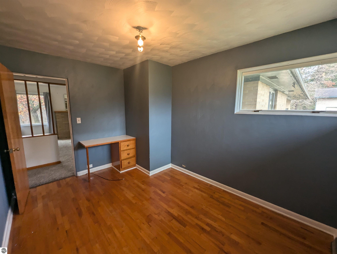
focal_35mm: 13
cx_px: 168
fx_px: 127
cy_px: 127
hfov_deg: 106.1
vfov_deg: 90.1
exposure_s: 1/40
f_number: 2.2
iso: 56
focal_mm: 1.95
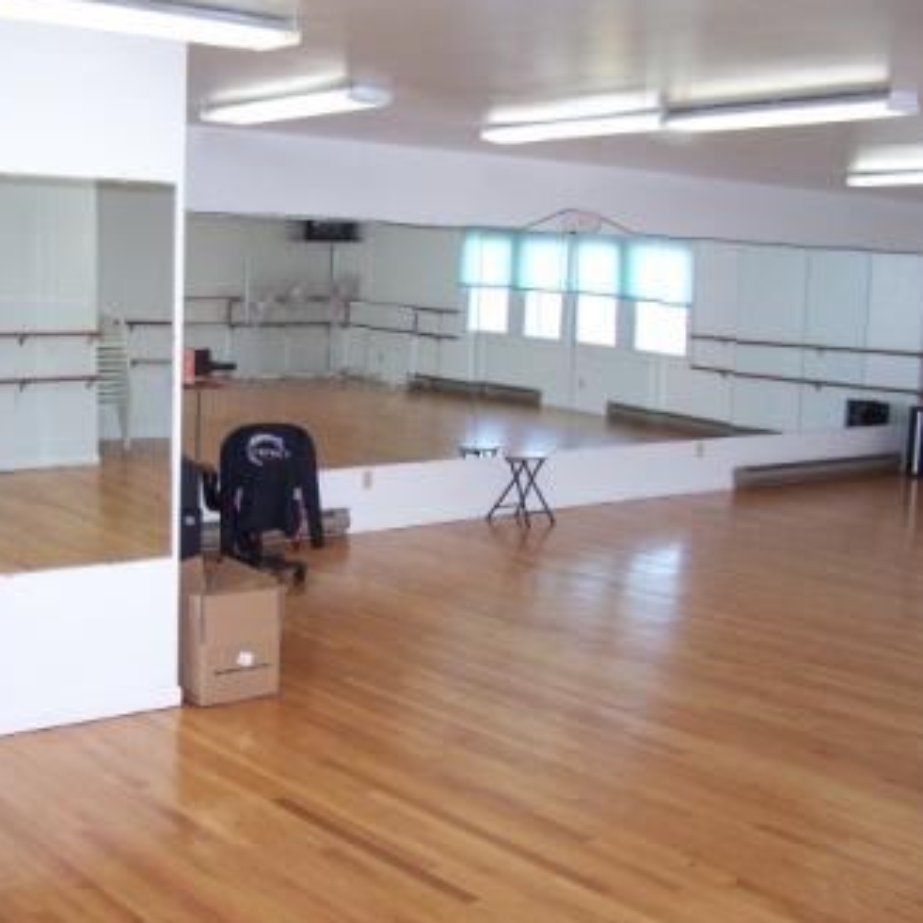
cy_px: 460
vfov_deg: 36.8
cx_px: 375
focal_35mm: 46
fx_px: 1388
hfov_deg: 36.7
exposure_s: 1/60
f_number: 2.8
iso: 140
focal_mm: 6.3
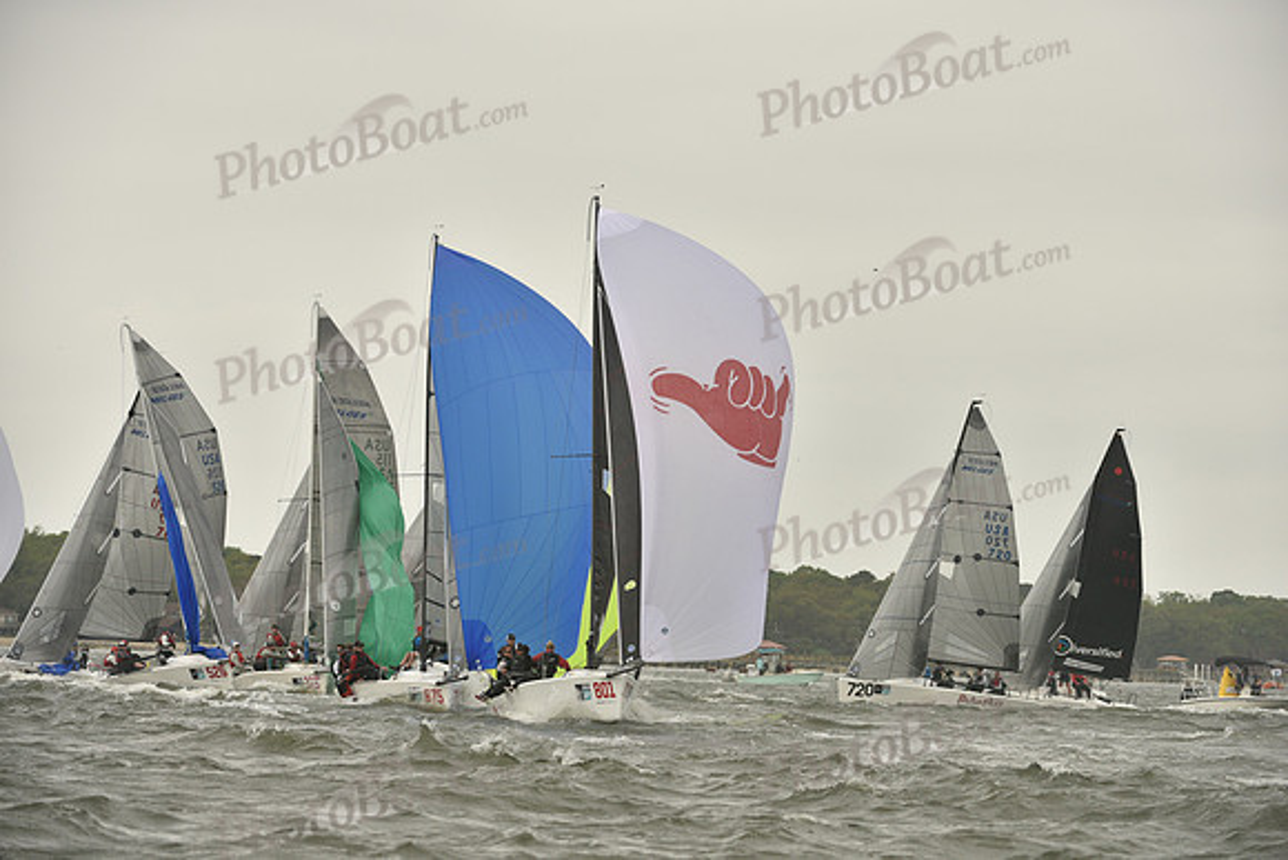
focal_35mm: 210
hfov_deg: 9.8
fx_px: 7515
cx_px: 644
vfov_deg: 6.5
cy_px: 430
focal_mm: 210
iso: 400
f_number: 7.1
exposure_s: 1/1000
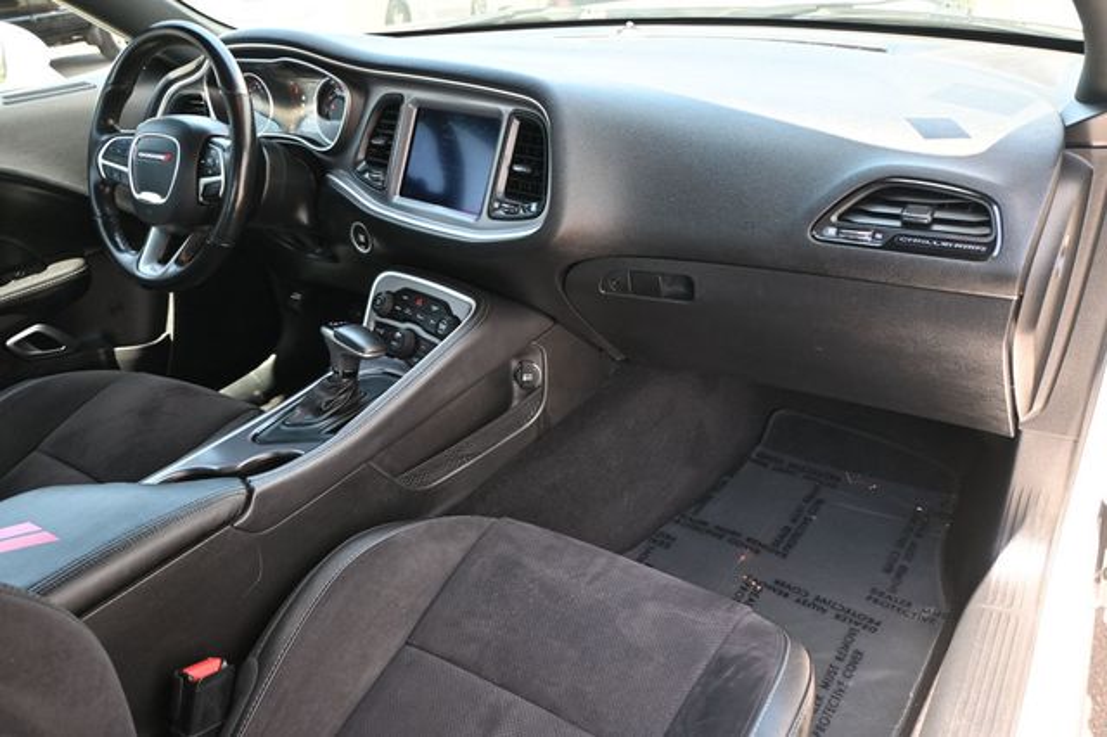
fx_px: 876
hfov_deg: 64.6
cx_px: 554
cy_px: 368
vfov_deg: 45.6
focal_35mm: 28
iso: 640
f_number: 3.8
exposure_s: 1/125
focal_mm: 19
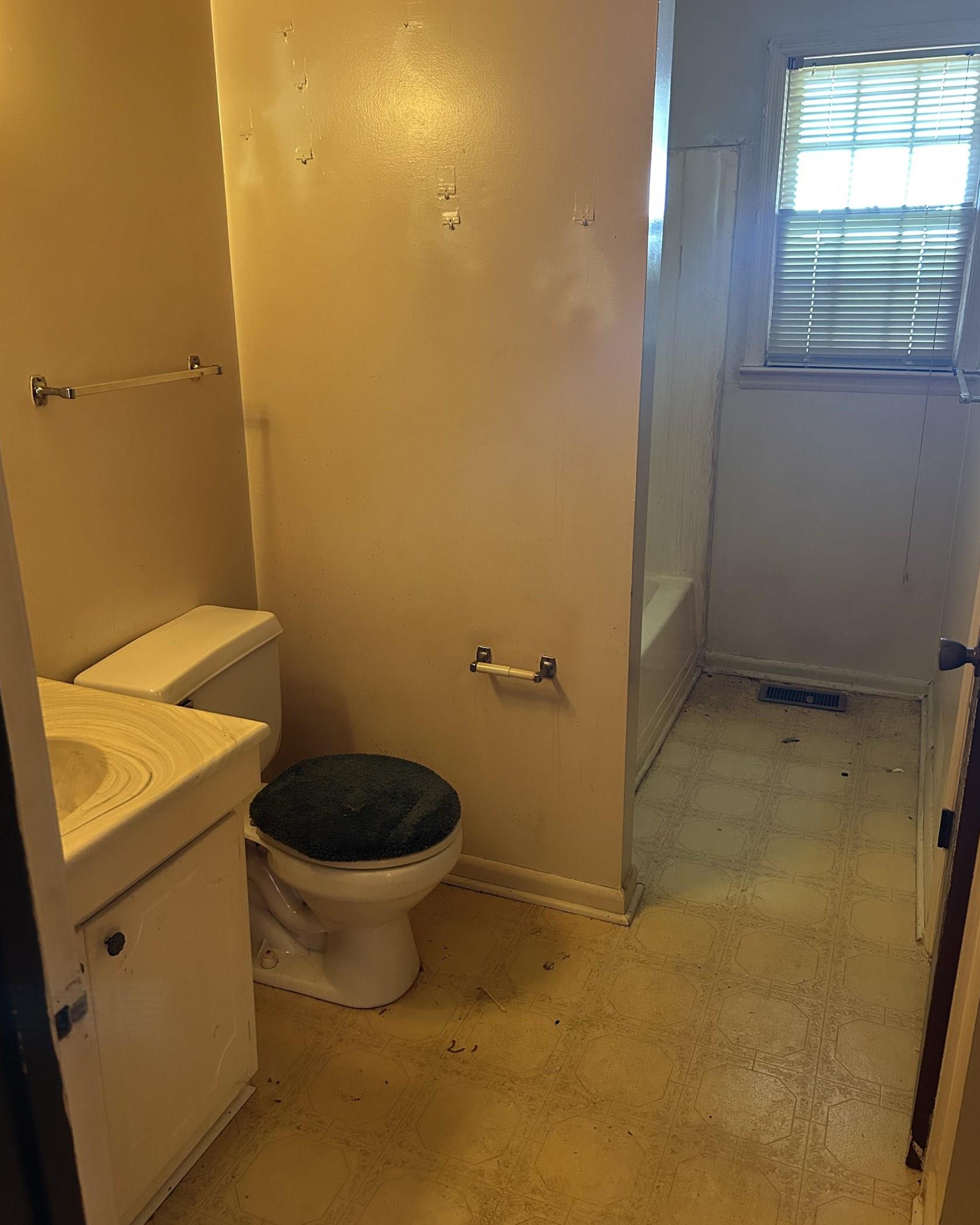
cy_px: 583
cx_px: 487
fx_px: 1015
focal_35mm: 28
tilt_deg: -17.3
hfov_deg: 51.5
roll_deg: -0.5
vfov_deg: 62.2
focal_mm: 5.7
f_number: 1.5
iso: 400
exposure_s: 1/60
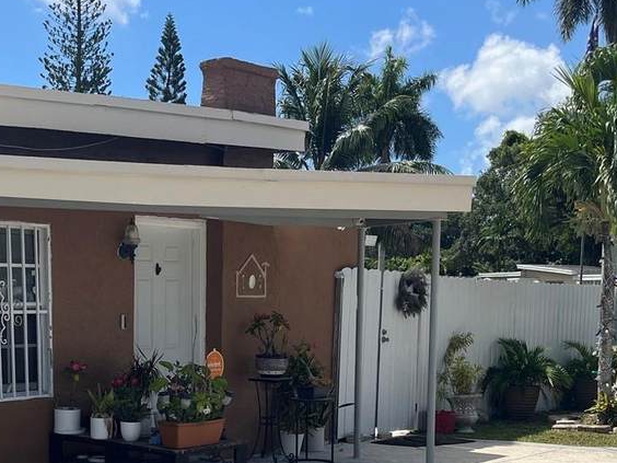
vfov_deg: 24.2
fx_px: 1052
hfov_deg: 32.4
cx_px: 201
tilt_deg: -5.9
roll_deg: -0.4
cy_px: 409
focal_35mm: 59
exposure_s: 1/6173
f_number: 1.6
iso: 50
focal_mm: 5.1
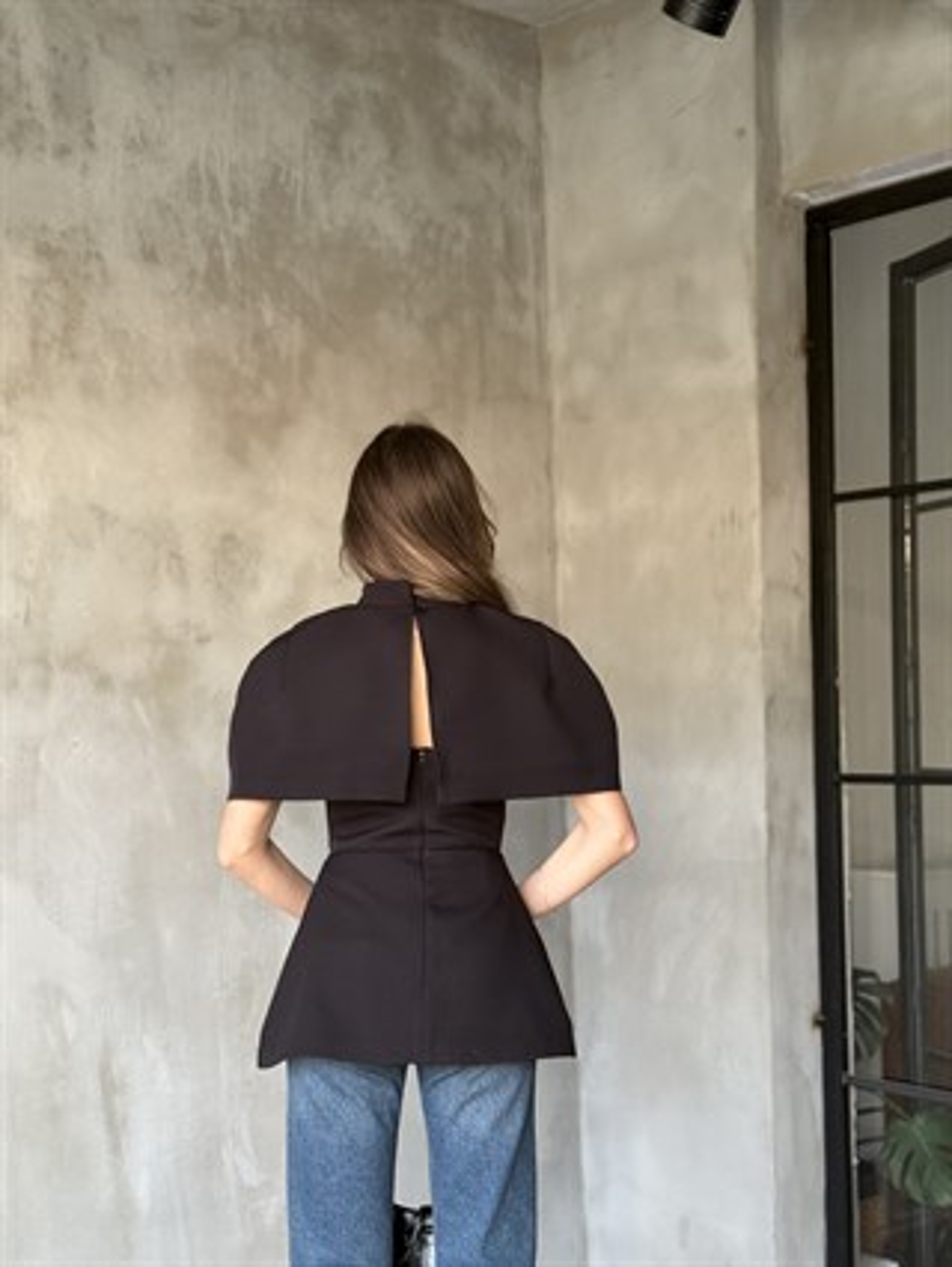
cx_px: 476
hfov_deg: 30.3
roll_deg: +0.2
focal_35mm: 48
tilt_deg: +3.1
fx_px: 1758
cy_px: 634
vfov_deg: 39.6
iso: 250
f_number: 1.78
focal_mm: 6.76
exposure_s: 1/59
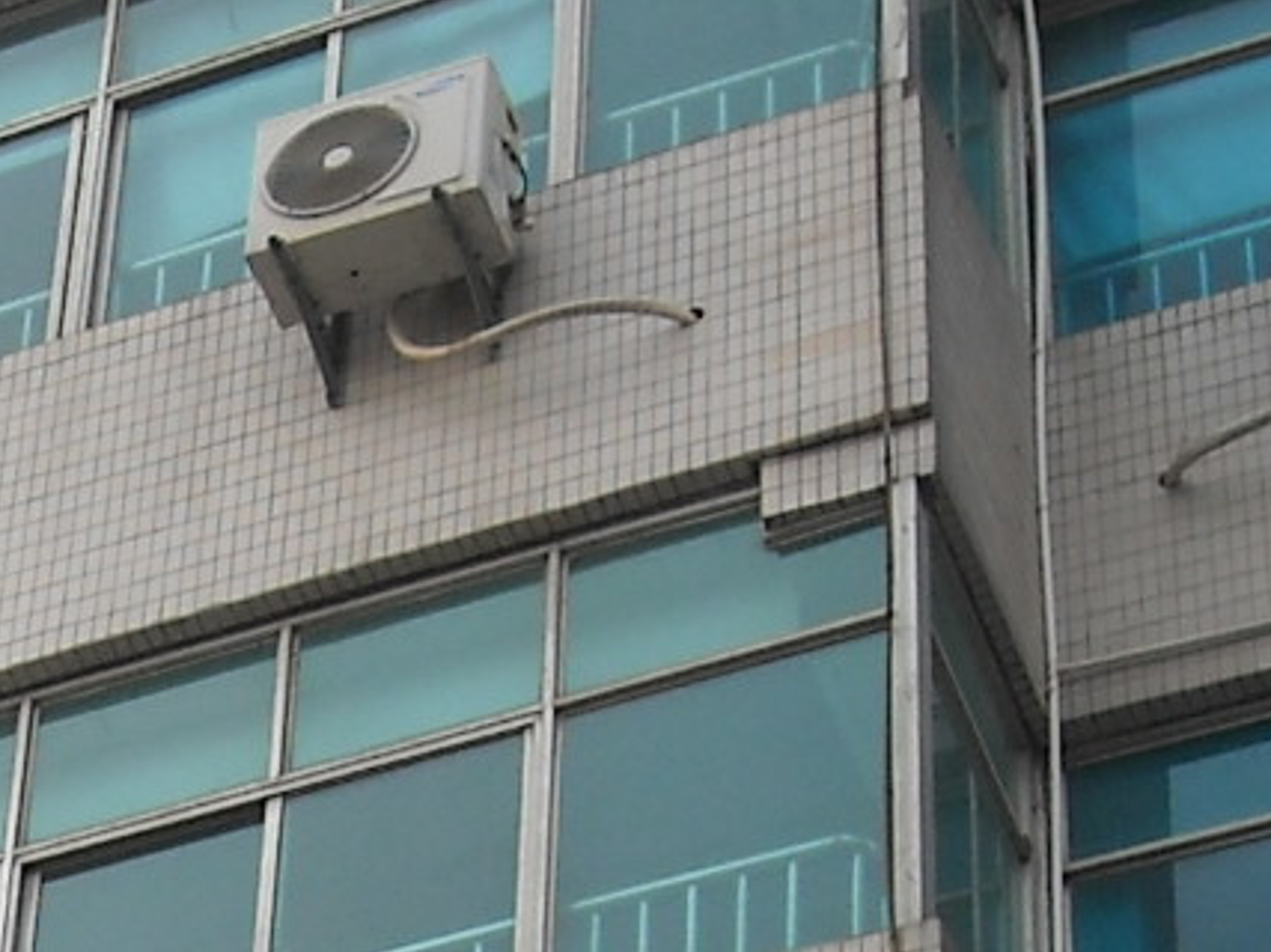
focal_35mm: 168
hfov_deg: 11.4
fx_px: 6167
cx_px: -441
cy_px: 1737
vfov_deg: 8.5
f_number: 2.8
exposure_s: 1/209
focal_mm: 5.7
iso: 64
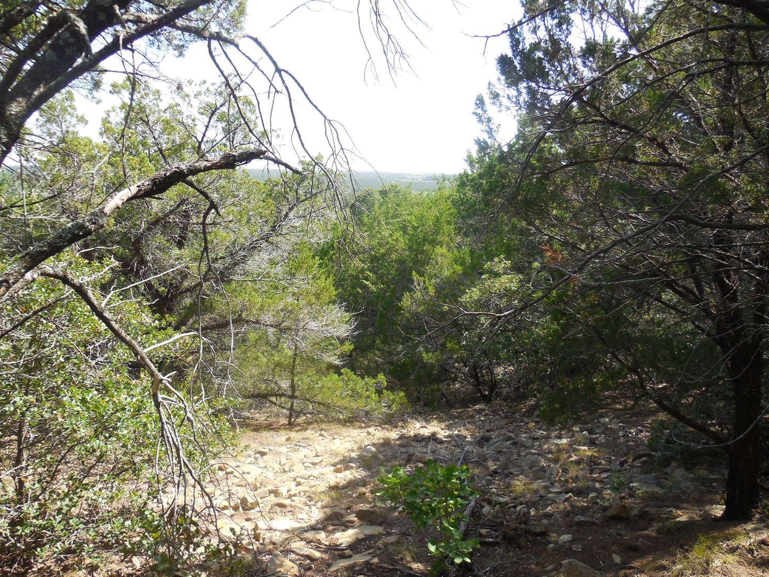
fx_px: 600
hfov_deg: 65.3
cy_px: 282
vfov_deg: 51.4
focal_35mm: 27
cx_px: 368
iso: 125
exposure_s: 1/400
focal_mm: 4.5
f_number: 3.1
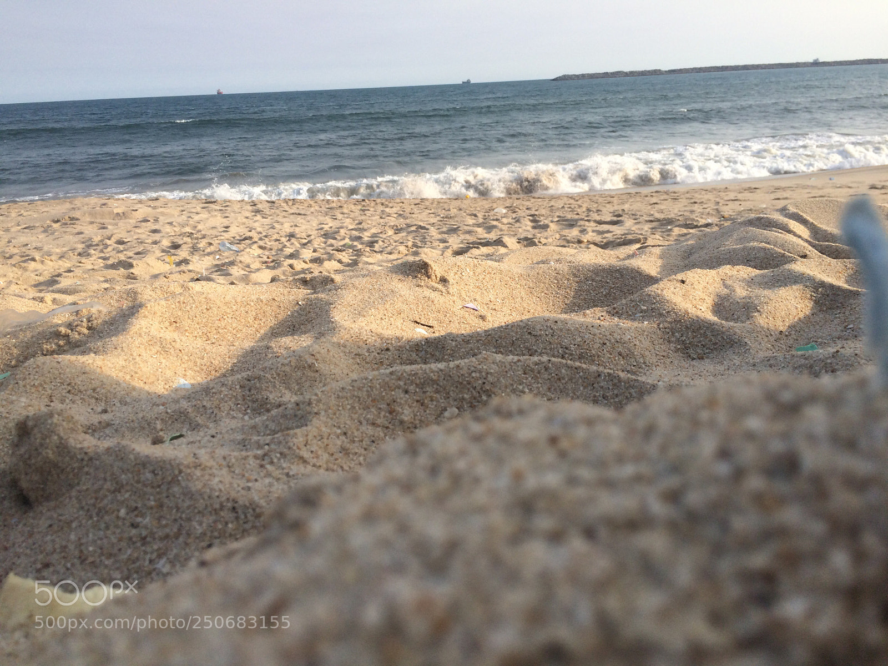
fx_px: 744
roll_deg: +2.1
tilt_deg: -17.4
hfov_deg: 61.7
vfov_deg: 48.2
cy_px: 333
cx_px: 444
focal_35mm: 29
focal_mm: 4.15
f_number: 2.2
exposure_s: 1/1368
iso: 32
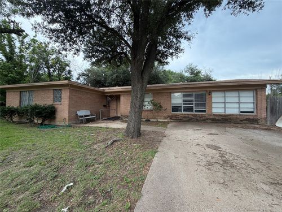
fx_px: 114
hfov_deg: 102.1
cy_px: 106
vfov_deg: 85.7
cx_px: 141
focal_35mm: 14
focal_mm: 2.22
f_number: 2.2
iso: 40
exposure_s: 1/156
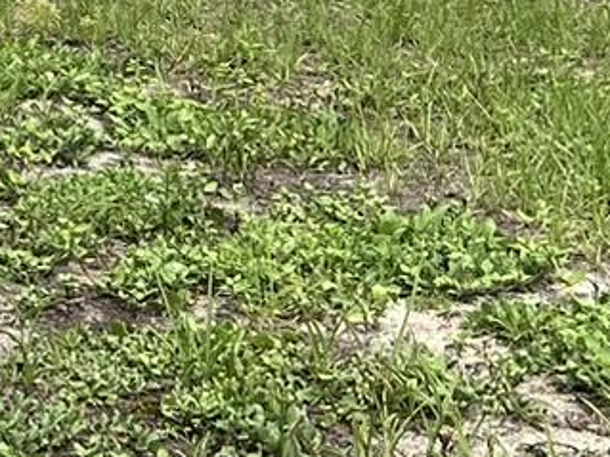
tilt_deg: -1.3
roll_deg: +1.3
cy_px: -463
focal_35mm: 167
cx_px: -547
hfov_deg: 10.9
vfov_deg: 8.4
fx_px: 2942
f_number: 1.5
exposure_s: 1/4630
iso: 50
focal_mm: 5.7
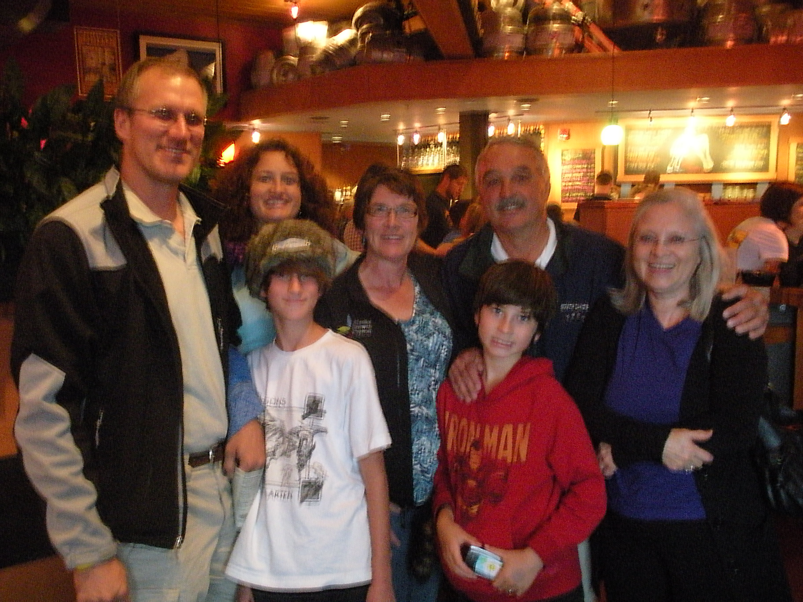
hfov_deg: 51.4
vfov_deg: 39.7
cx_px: 402
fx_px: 835
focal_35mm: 36
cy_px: 301
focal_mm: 6.3
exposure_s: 1/8
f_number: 3.5
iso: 640
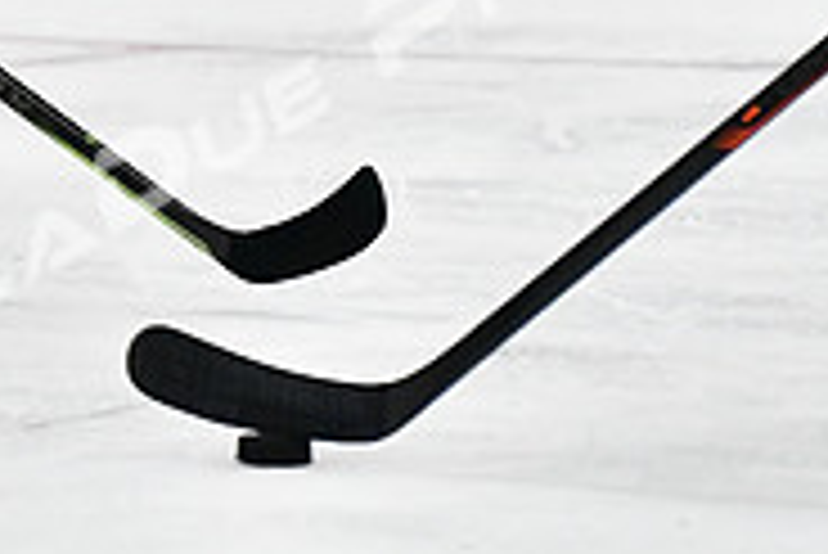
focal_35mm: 614
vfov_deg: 2.2
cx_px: -297
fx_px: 14133
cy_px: -309
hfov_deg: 3.3
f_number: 2.8
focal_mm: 130
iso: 8000
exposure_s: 1/1600
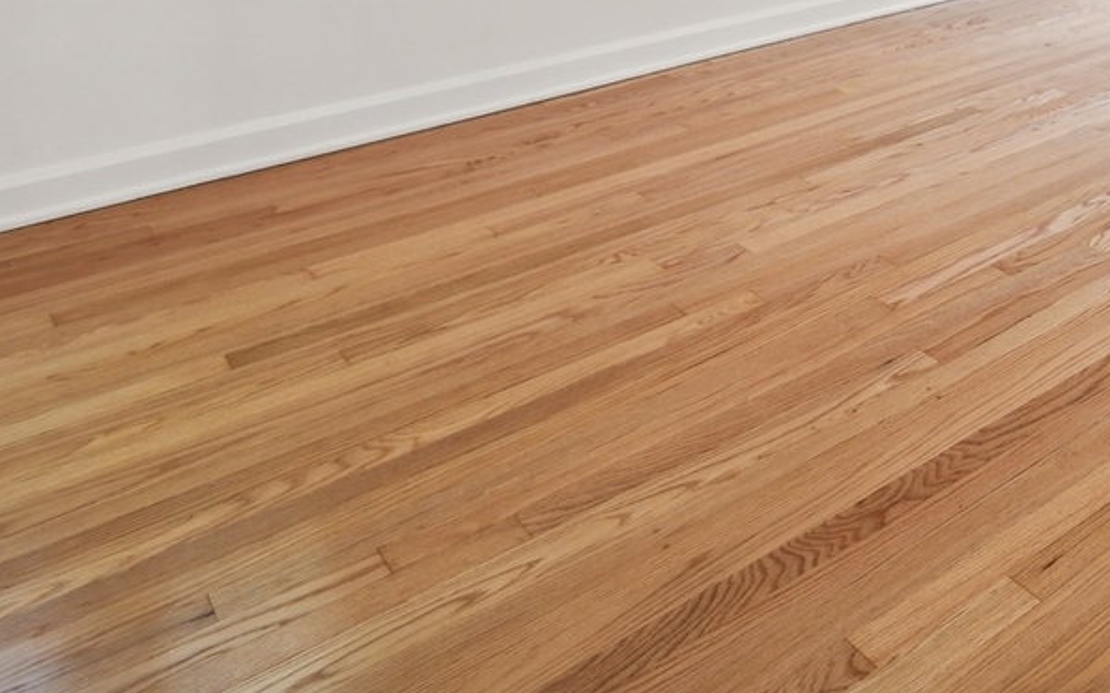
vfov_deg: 26.0
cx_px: 1097
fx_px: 1180
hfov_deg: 43.6
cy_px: -288
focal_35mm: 39
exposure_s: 1/8
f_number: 8
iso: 400
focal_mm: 14
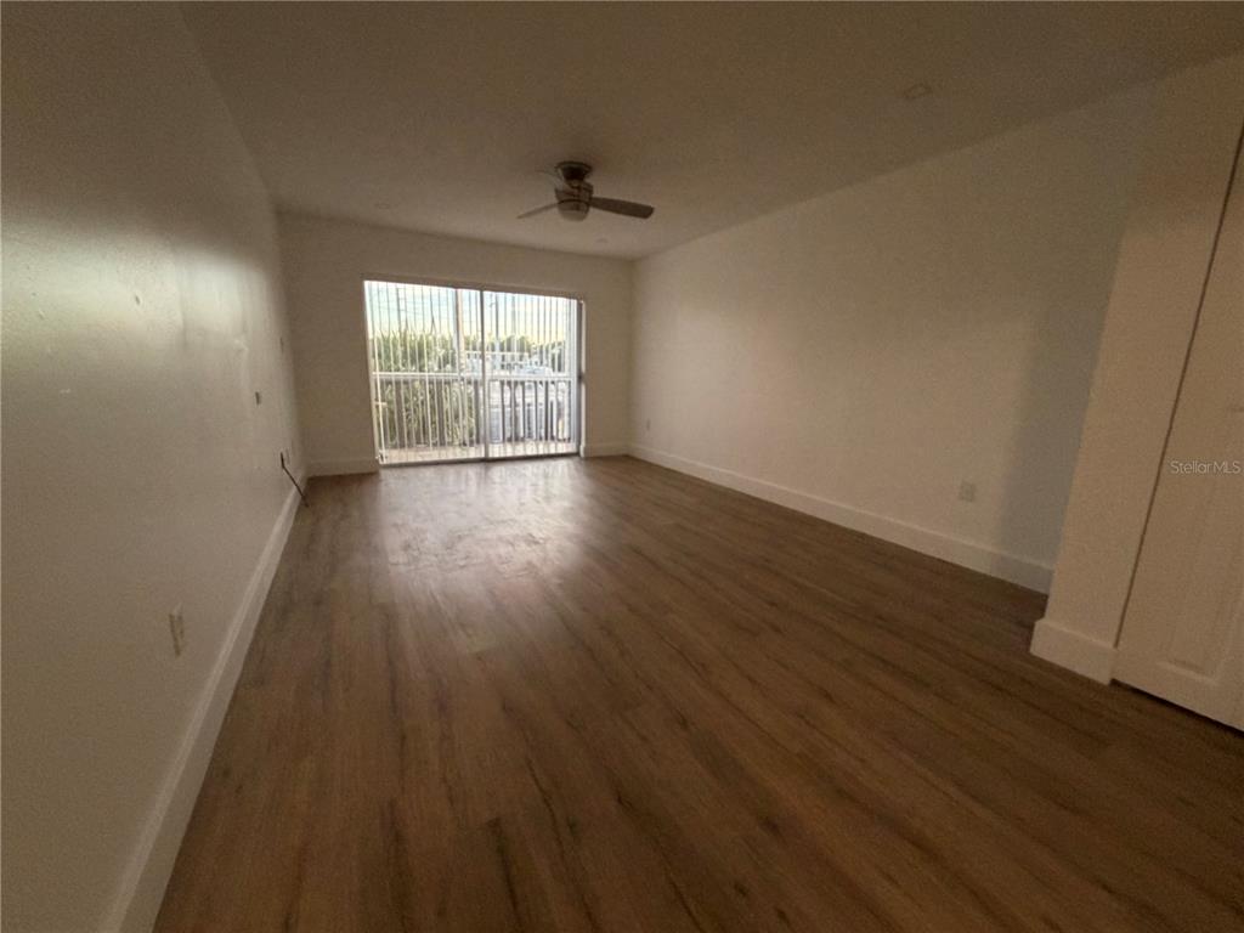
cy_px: 466
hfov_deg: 102.1
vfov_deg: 85.7
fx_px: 503
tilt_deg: -10.5
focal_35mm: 14
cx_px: 622
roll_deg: -0.9
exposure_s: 1/121
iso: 200
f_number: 2.2
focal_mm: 2.22
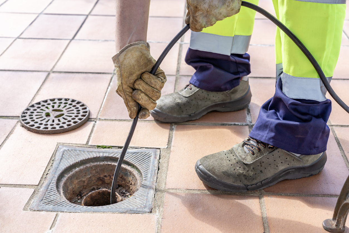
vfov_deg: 27.3
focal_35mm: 50
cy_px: 116
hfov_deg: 40.0
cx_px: 174
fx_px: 480
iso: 100
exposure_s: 1/320
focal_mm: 49.5
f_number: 6.3
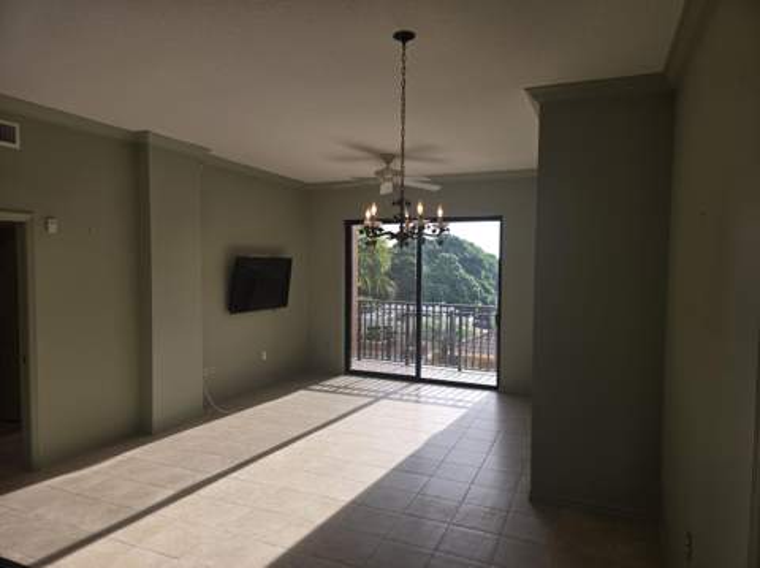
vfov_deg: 58.8
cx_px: 380
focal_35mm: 23
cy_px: 284
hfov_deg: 74.0
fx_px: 504
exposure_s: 1/134
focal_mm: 6.3
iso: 12
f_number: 1.7
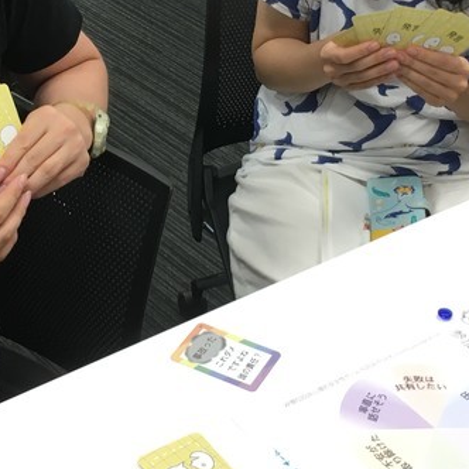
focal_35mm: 79
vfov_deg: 21.7
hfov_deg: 21.9
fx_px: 1211
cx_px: 199
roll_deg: -3.8
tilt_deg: -26.9
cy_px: 97
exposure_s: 1/30
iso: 50
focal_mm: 4.15
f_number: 2.2
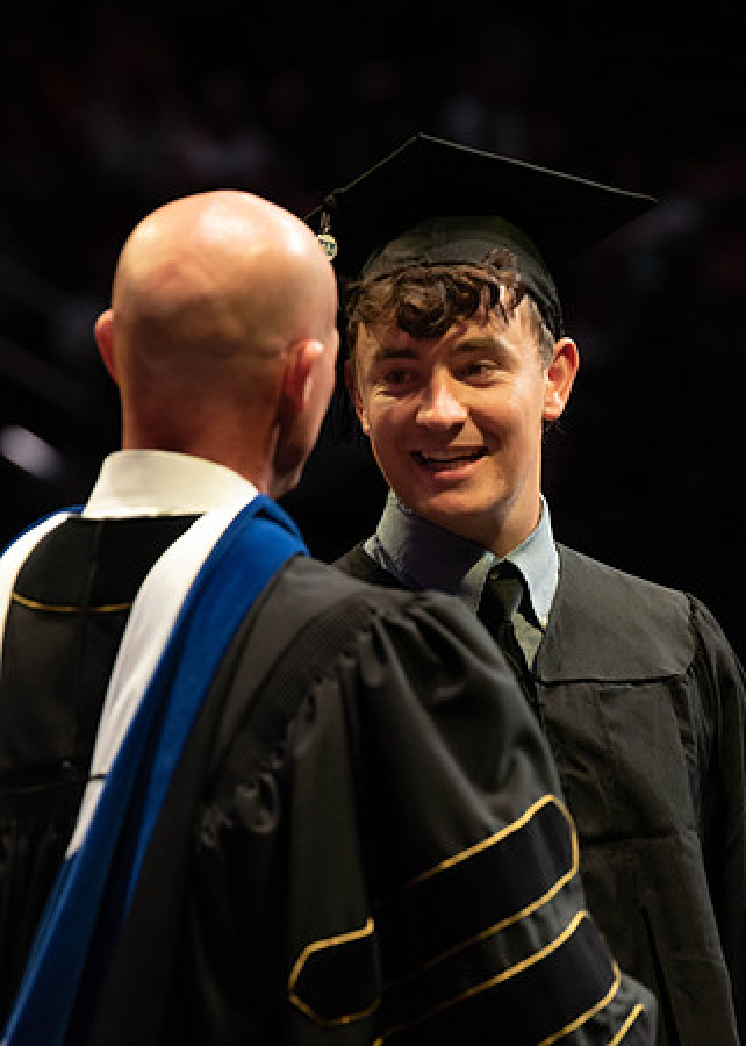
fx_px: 8085
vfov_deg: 7.4
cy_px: 506
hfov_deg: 5.3
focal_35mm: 272
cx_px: 599
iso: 1600
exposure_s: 1/320
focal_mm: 180
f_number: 4.5
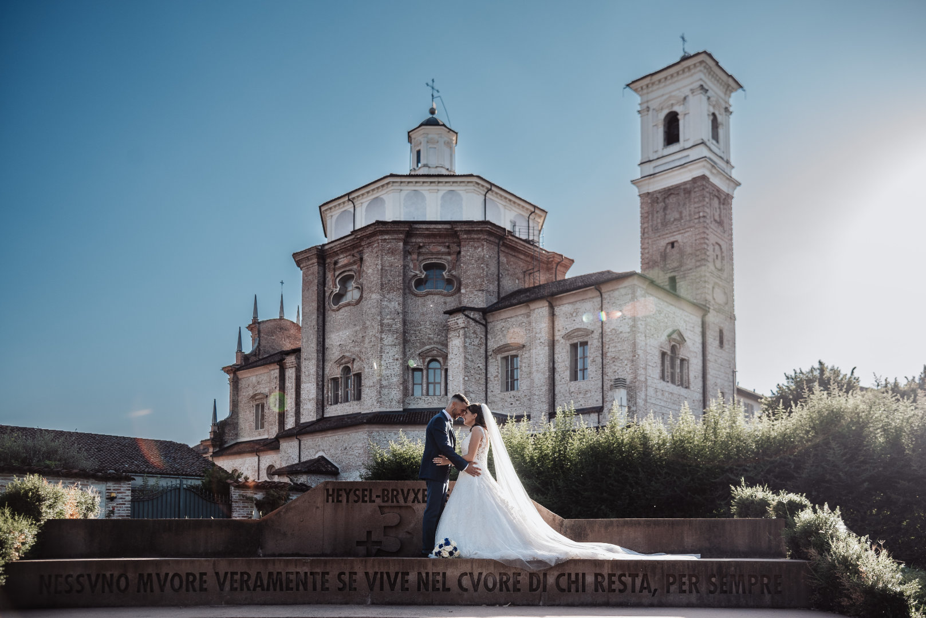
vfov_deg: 43.7
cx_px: 463
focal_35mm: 30
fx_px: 772
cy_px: 309
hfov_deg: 61.9
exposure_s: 1/1000
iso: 250
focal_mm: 30
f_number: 4
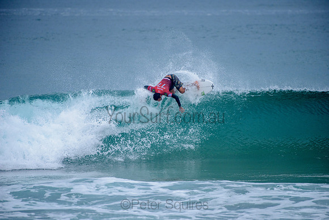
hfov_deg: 4.1
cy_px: 110
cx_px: 164
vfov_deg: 2.8
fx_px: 4570
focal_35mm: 500
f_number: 5.6
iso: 360
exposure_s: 1/2000
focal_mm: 500
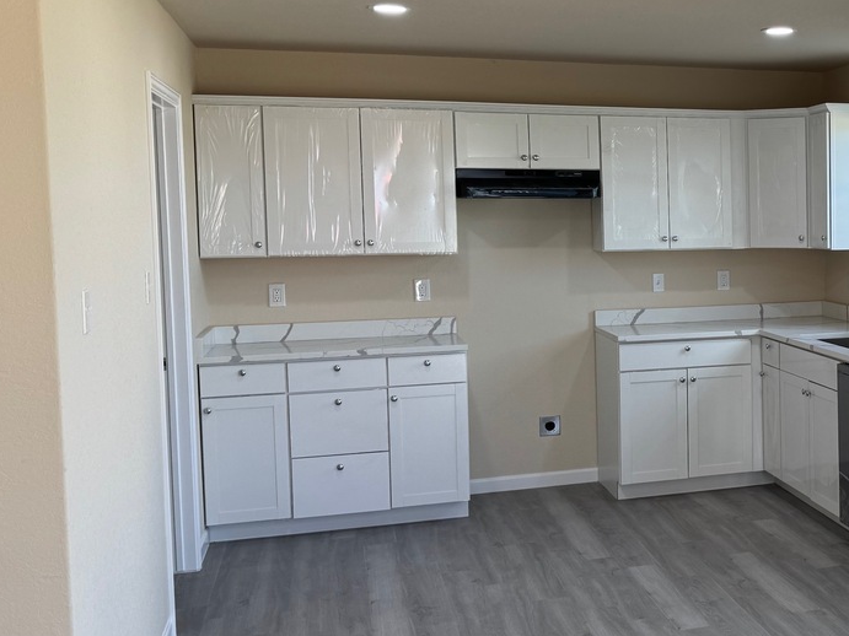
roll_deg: +0.9
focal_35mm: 50
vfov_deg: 29.1
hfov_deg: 34.8
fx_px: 1226
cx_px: 839
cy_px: 289
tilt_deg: -5.1
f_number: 1.78
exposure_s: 1/167
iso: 80
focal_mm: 6.76
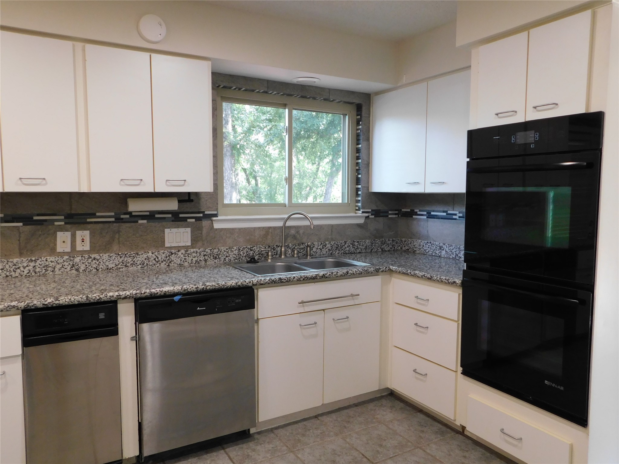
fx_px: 447
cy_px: 232
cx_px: 310
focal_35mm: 25
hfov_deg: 69.4
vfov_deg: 54.9
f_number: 3.1
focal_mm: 4.5
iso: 250
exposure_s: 1/30
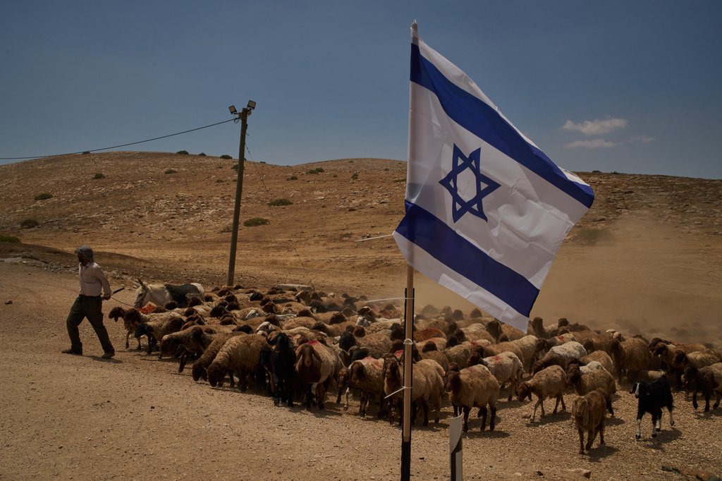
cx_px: 361
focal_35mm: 35
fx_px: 702
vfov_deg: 37.8
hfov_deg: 54.4
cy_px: 240
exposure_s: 1/800
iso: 500
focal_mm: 35
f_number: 16
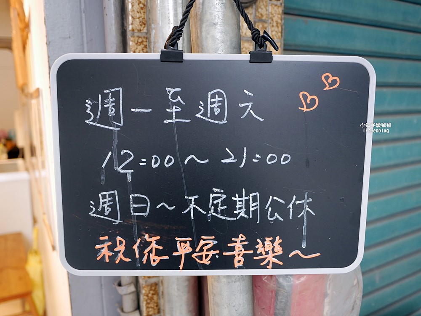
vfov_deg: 49.8
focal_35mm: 28
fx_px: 341
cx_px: 210
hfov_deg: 63.4
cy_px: 158
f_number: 2.5
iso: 400
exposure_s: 1/60
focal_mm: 14
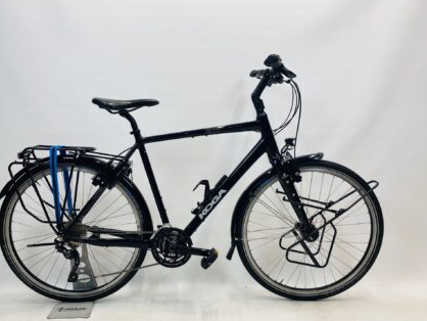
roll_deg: +0.1
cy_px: 169
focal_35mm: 28
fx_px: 346
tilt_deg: -5.2
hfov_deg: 63.4
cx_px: 199
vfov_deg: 49.8
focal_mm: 4.25
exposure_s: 1/100
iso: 40
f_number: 1.8
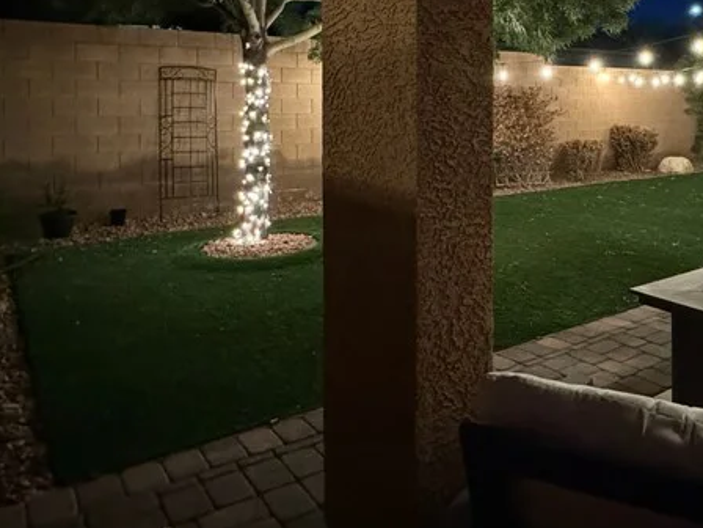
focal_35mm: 32
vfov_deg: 42.2
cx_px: 508
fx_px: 650
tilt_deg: -0.9
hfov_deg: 54.7
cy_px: 105
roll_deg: +0.2
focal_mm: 2.22
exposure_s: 1/24
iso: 2500
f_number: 2.2
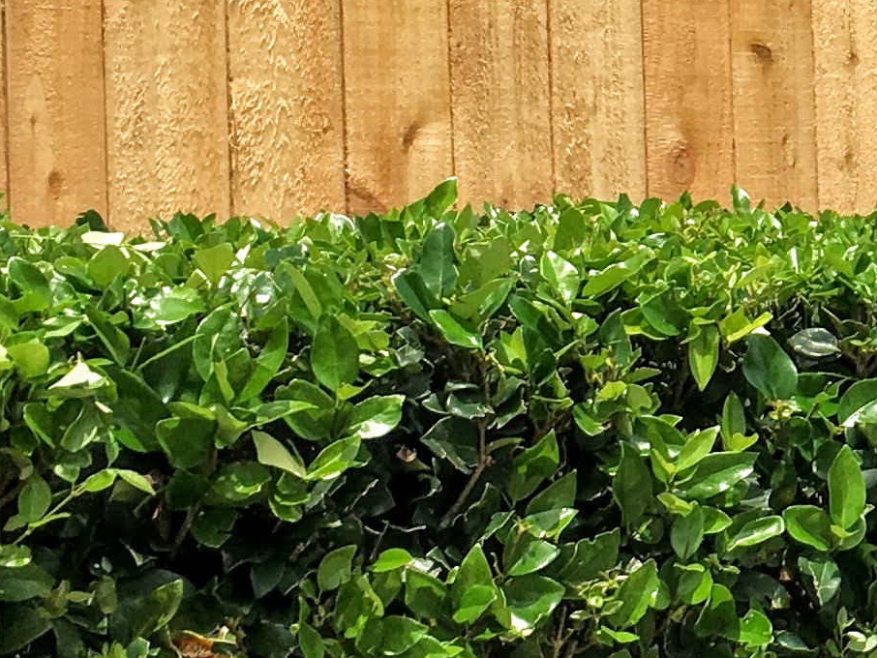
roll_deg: +1.7
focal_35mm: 129
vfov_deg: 11.4
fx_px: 3269
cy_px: 72
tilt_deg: +3.7
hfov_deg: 14.2
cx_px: 1352
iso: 25
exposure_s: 1/1508
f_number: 2.2
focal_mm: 4.15
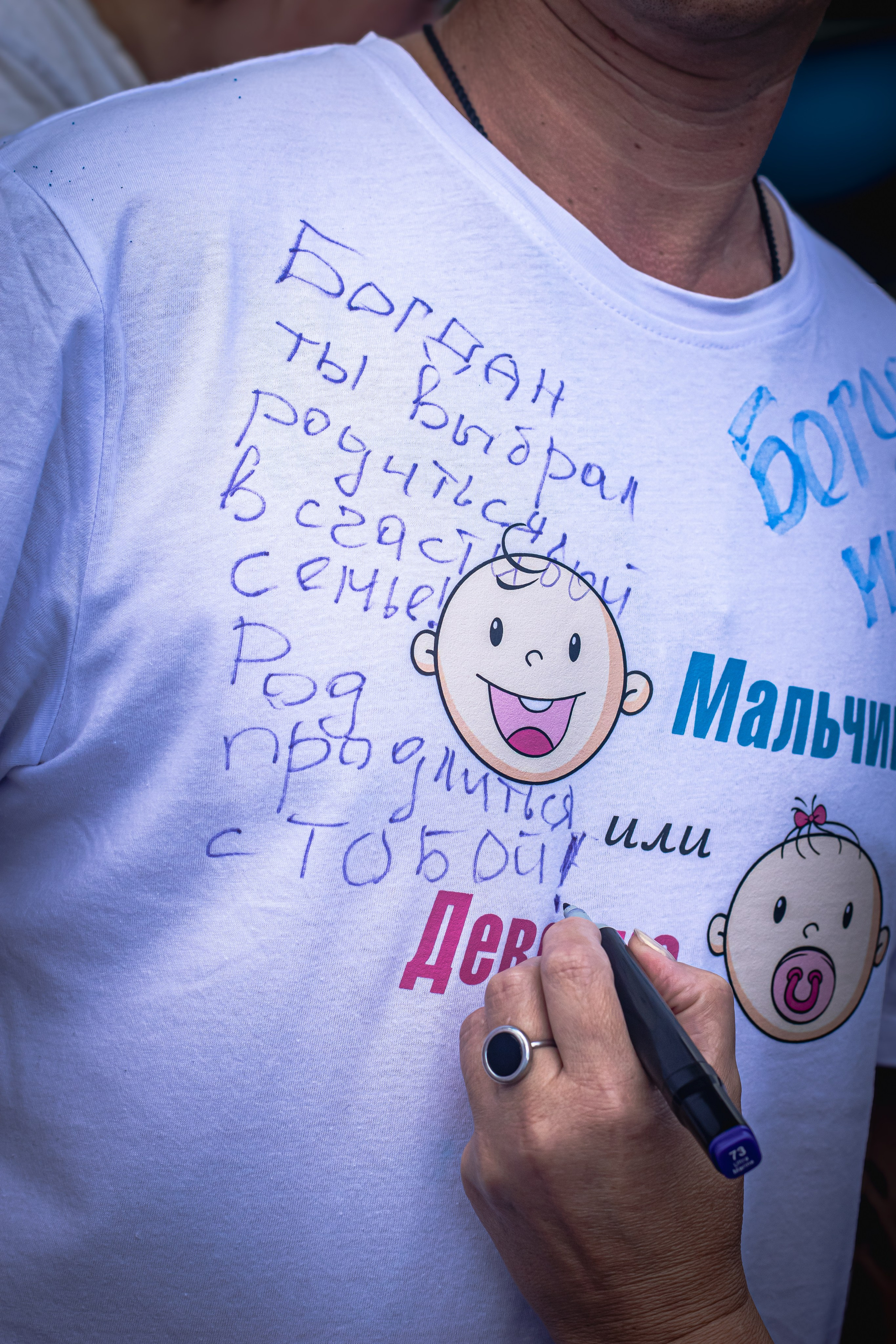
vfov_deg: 27.0
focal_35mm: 75
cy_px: 672
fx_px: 2800
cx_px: 448
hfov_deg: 18.2
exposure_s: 1/1600
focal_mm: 50
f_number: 5.6
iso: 400
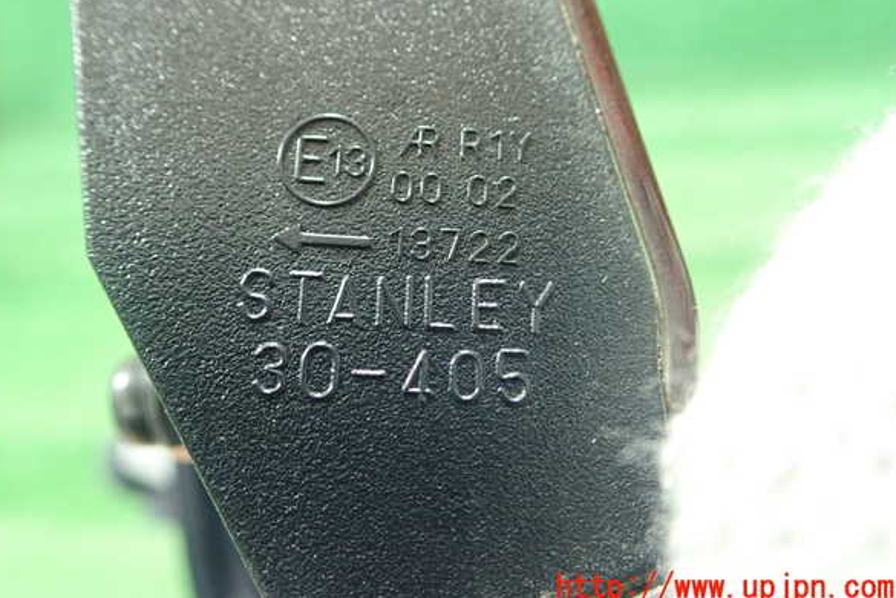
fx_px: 796
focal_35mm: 32
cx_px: 443
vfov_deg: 41.0
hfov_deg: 58.7
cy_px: 262
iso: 800
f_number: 2.3
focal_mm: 5.5
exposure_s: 1/60
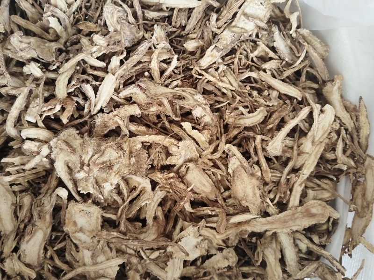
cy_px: 140
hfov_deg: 67.3
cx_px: 187
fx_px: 281
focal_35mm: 26
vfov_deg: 53.1
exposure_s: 1/100
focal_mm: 4.95
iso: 1776
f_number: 1.9
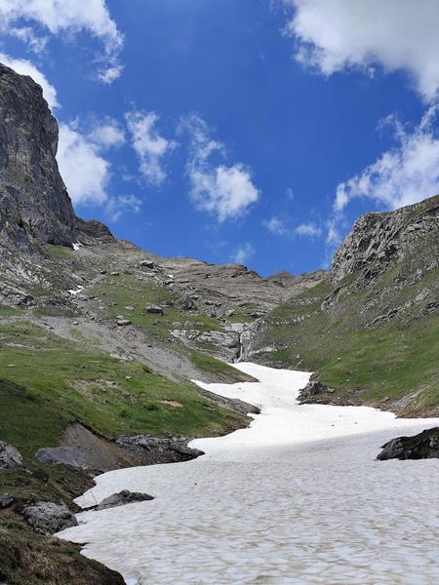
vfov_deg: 41.2
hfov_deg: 31.5
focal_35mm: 46
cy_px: 292
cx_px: 220
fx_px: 778
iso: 50
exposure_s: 1/1774
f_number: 1.65
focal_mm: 6.19
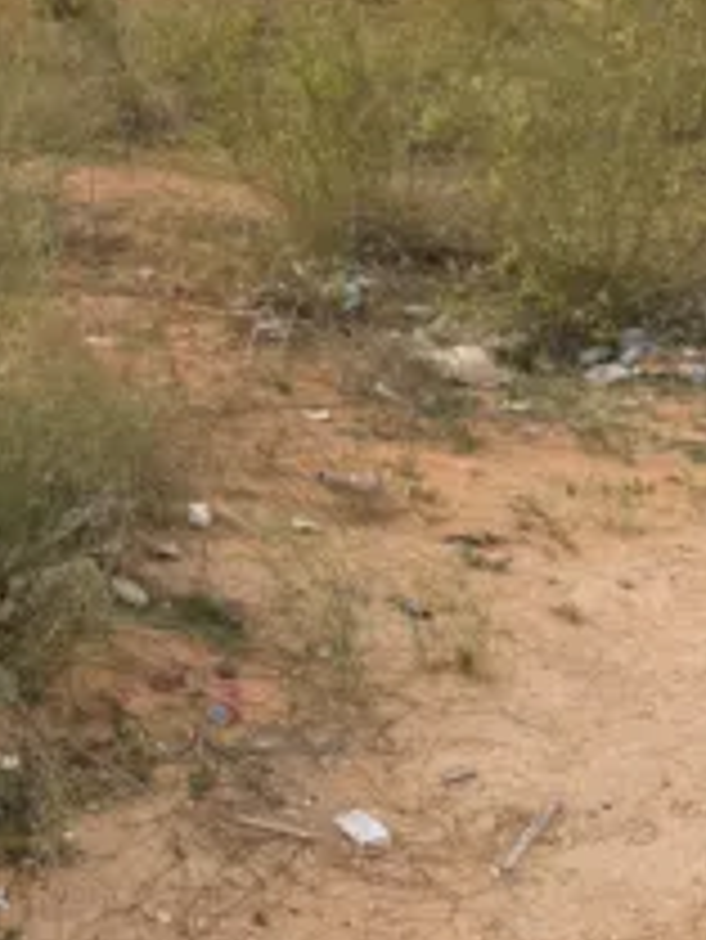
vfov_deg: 39.7
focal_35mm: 46
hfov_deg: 29.8
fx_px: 1250
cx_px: 36
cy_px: 202
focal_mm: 6.76
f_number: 1.78
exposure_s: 1/654
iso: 80
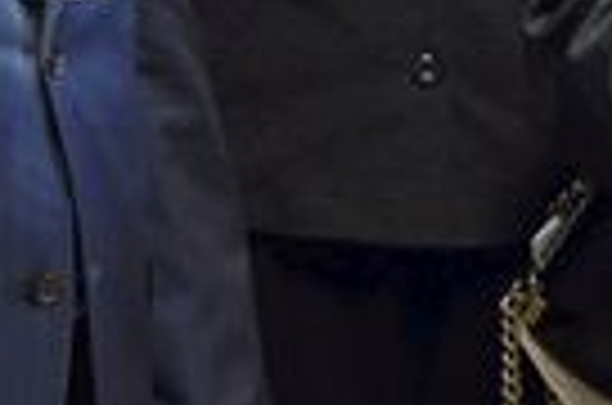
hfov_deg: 9.8
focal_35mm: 207
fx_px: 3511
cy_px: -43
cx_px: 806
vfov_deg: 6.6
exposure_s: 1/40
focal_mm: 22
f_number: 3.8
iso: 1600
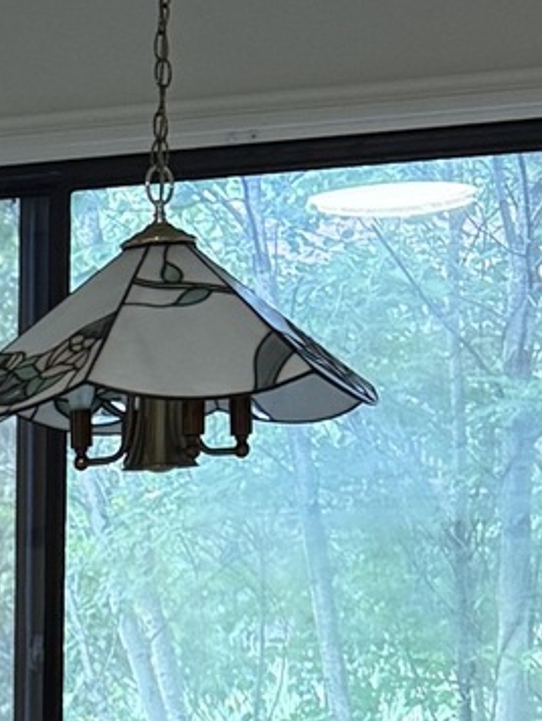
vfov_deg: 12.1
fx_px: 3234
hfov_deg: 8.6
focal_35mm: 155
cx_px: -803
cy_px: 1111
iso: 125
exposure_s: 1/60
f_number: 1.78
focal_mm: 6.76
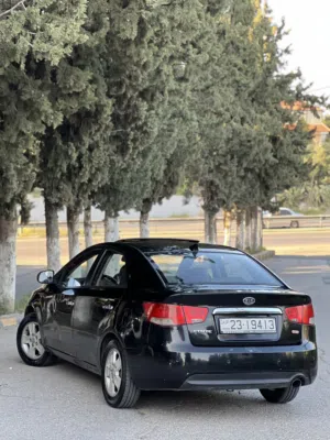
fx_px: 979
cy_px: 220
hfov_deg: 19.1
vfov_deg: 25.3
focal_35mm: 77
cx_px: 165
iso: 200
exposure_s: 1/121
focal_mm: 9
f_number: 2.8
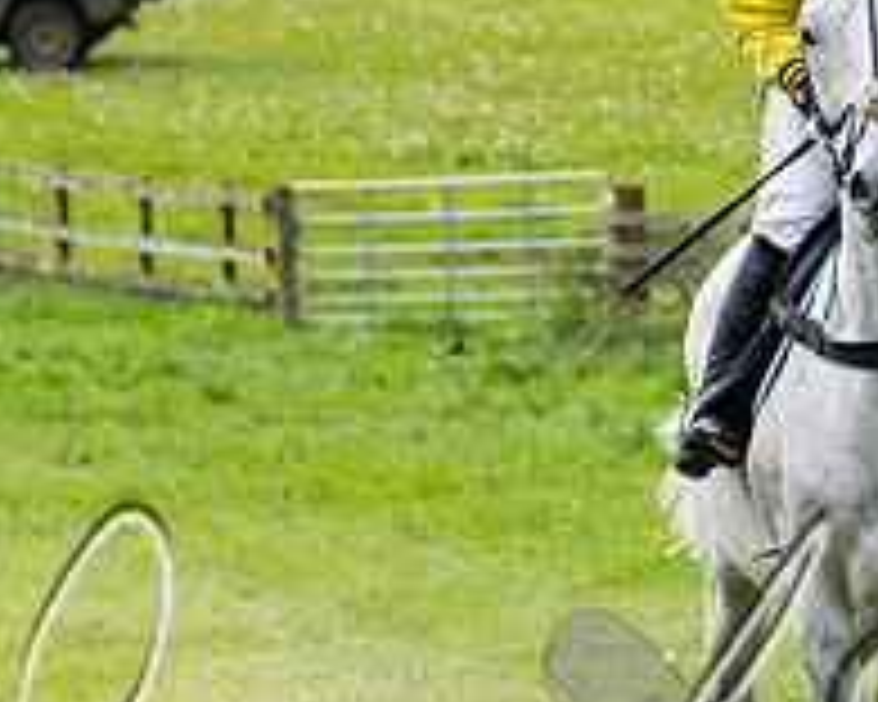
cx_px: 711
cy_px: 198
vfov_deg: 3.0
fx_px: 13356
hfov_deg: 3.8
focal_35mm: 514
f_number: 4
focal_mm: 98
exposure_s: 1/2000
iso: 200
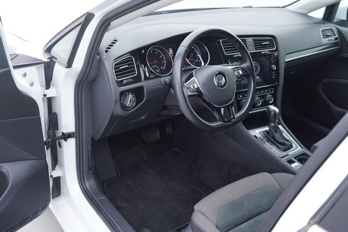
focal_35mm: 36
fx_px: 348
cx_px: 174
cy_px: 116
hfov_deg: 53.1
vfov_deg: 36.9
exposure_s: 1/40
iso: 160
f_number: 2.8
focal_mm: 24
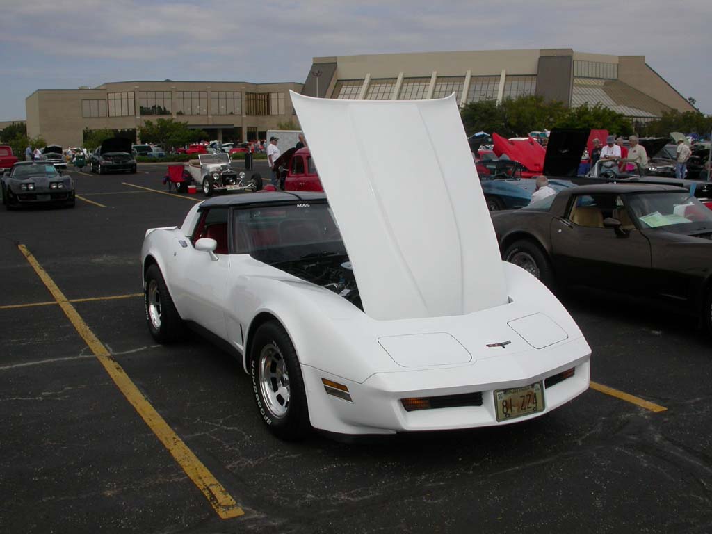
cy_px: 267
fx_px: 782
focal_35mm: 38
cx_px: 356
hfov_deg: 49.0
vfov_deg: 37.7
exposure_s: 1/679
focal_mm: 7.85
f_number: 7.5
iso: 100
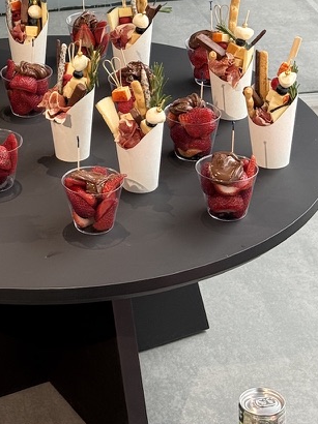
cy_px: -103
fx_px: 1471
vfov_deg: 15.7
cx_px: -35
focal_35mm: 120
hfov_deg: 12.1
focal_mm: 6.76
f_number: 1.78
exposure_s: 1/126
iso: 80
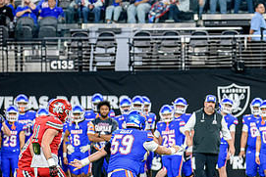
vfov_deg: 3.3
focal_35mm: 417
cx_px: 239
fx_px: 3083
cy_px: 185
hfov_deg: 4.9
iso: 1250
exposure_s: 1/400
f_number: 2.8
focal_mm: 195
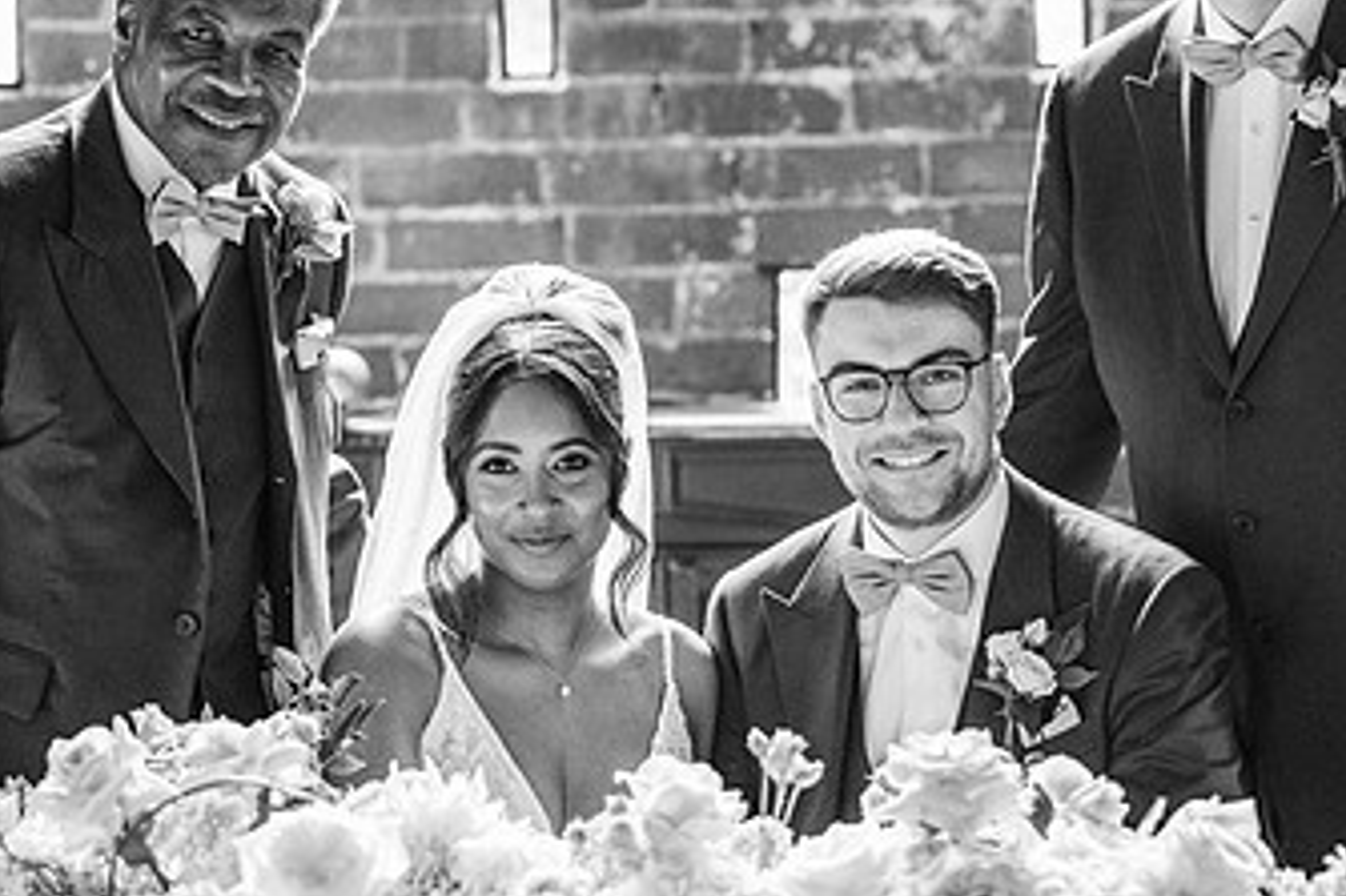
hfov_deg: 14.0
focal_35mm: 147
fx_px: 5493
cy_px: 329
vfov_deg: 9.3
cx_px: 723
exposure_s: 1/200
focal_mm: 85
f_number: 2.5
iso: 2500
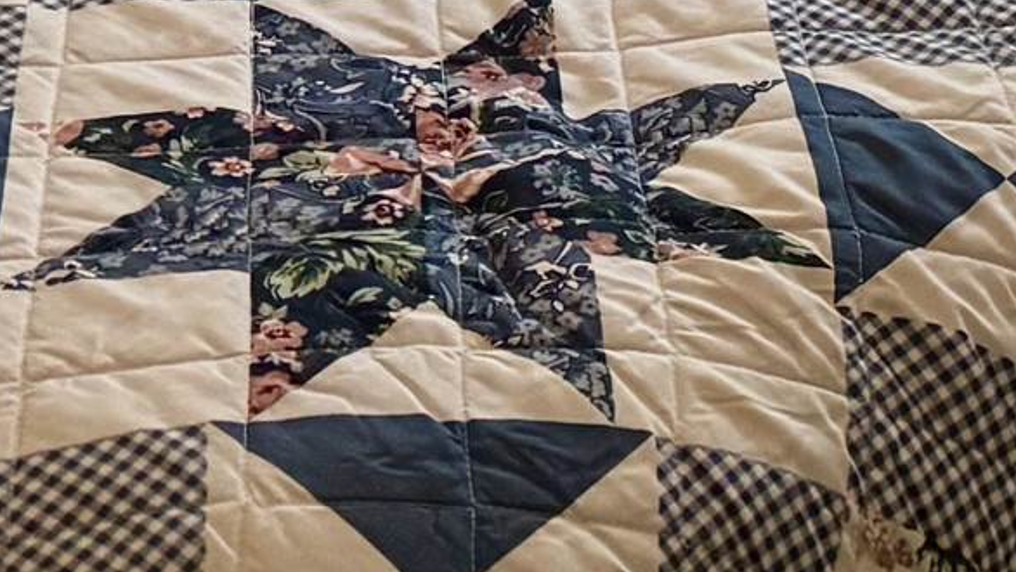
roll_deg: -0.5
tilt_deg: -9.5
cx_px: 661
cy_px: -1338
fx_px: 3692
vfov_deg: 7.4
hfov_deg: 15.6
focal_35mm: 137
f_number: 1.78
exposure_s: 1/120
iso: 200
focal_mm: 6.76
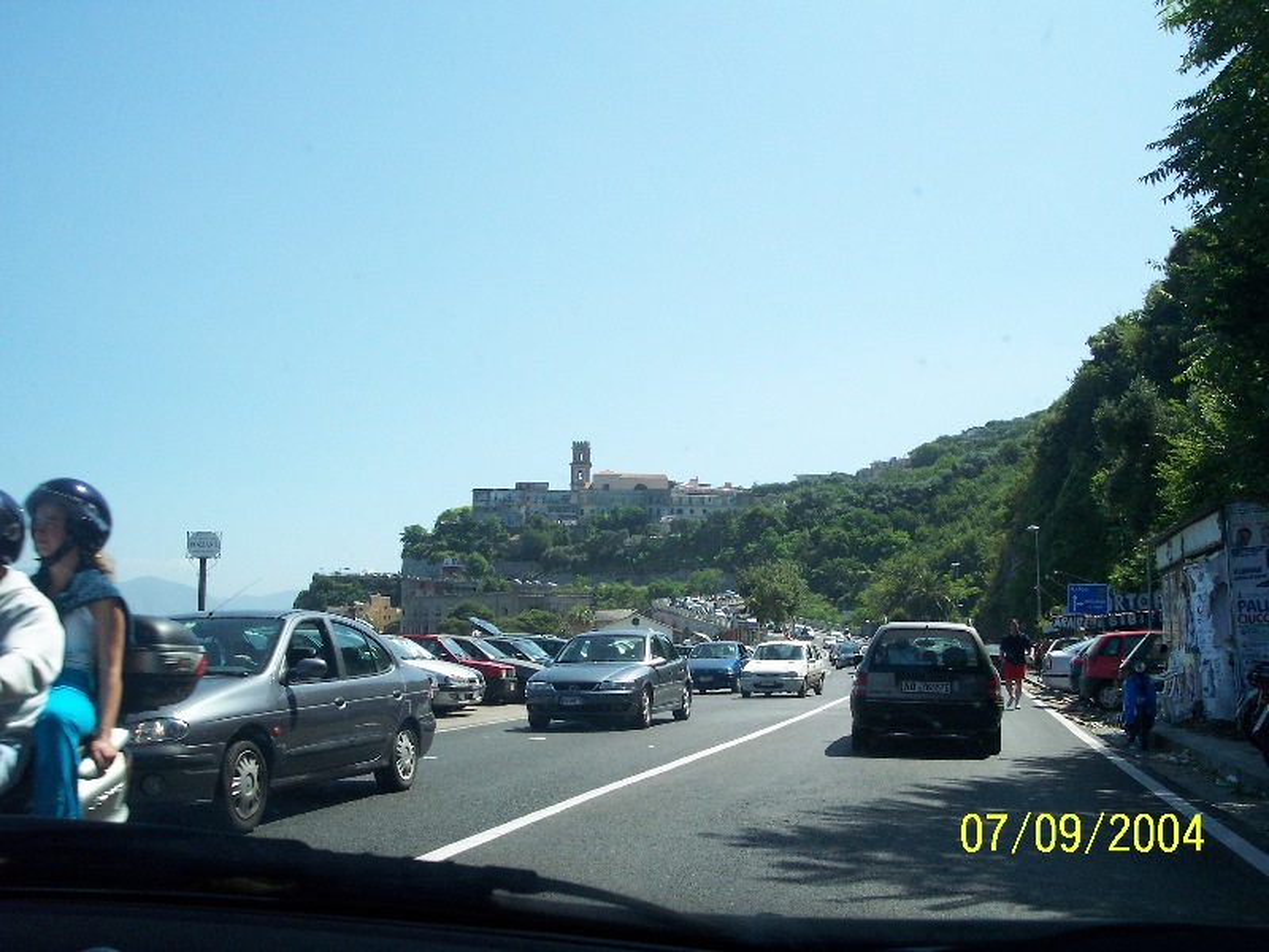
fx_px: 1393
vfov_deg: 37.7
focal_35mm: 38
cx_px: 634
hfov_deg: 49.0
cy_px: 476
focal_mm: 8
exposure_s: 1/500
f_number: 4.8
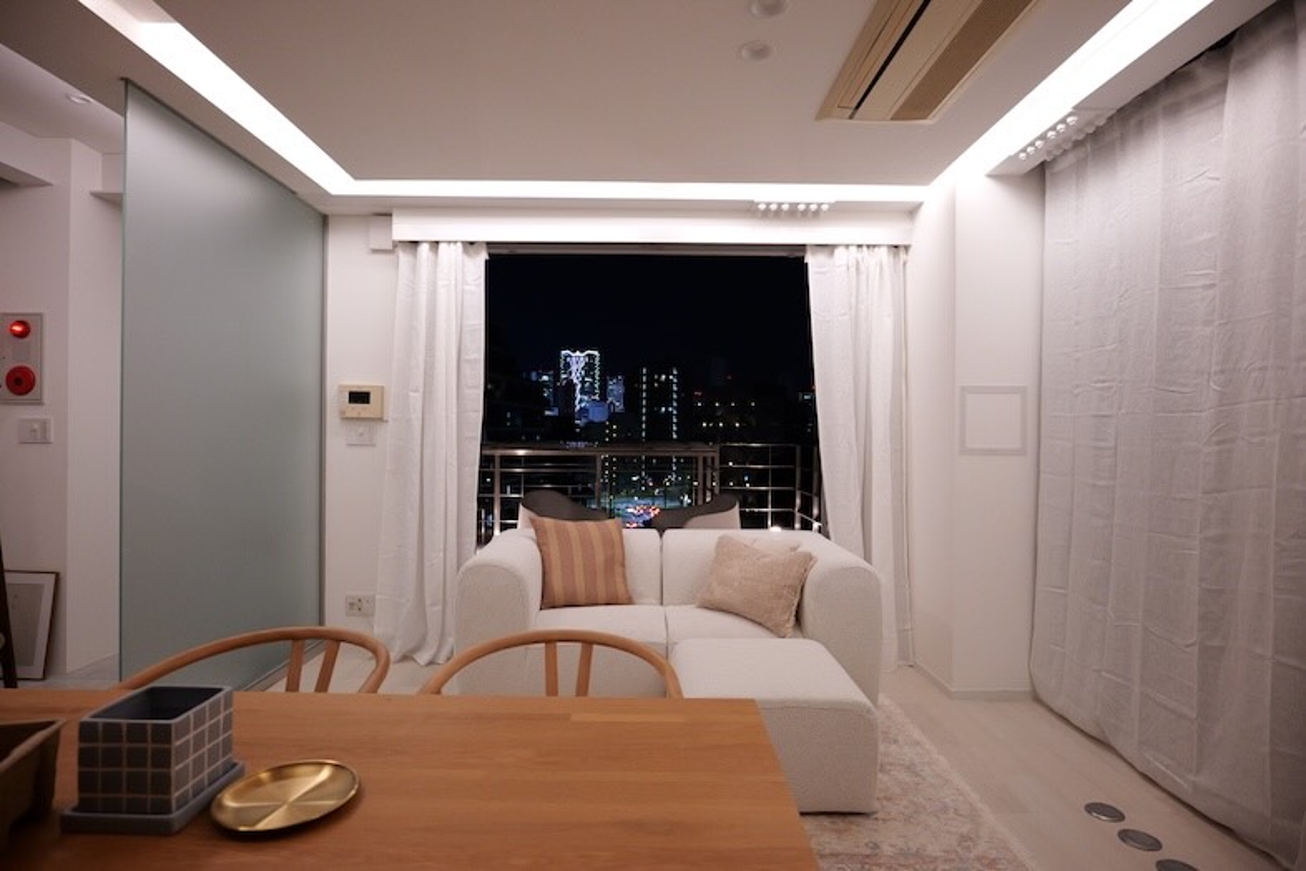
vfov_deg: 67.4
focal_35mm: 18
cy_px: 436
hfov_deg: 90.0
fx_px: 653
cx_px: 653
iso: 5000
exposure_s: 1/74.6
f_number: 4.5
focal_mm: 18
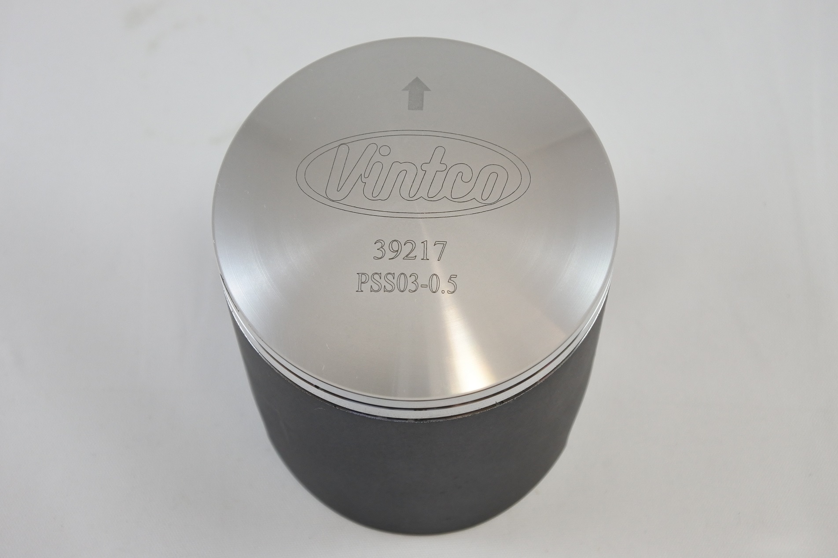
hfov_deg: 33.4
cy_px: 279
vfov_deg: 22.6
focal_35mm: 60
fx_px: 1396
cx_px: 419
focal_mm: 22.3
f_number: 4.8
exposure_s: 1/125
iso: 400
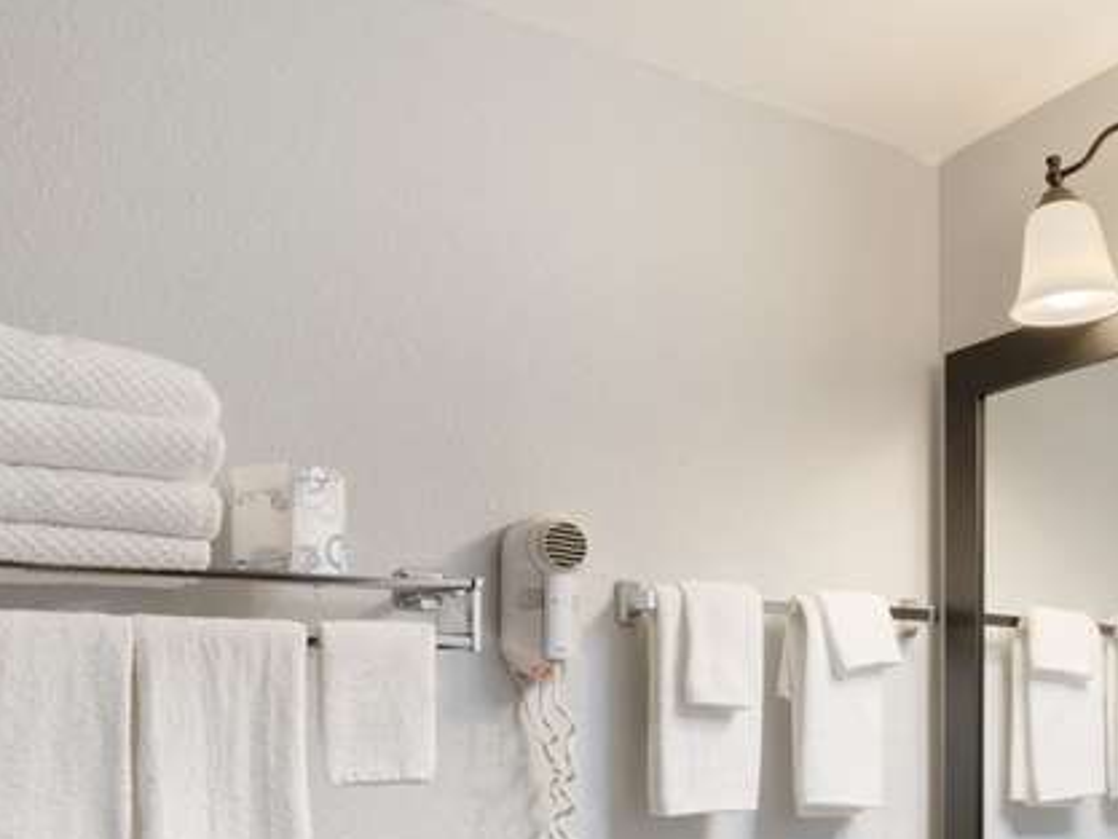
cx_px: 741
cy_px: 910
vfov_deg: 36.7
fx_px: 1066
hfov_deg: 54.3
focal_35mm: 33
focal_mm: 14
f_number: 11
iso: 400
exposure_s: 1/40
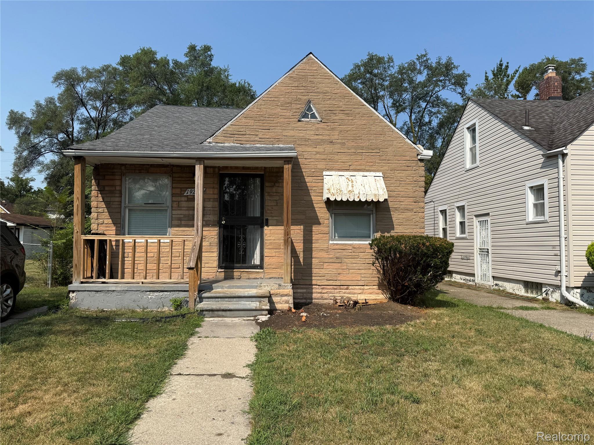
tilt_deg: +4.3
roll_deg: -0.5
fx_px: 412
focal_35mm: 24
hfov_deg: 71.6
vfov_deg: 56.8
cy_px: 222
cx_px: 297
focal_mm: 6.76
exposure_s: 1/5714
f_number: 1.78
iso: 80
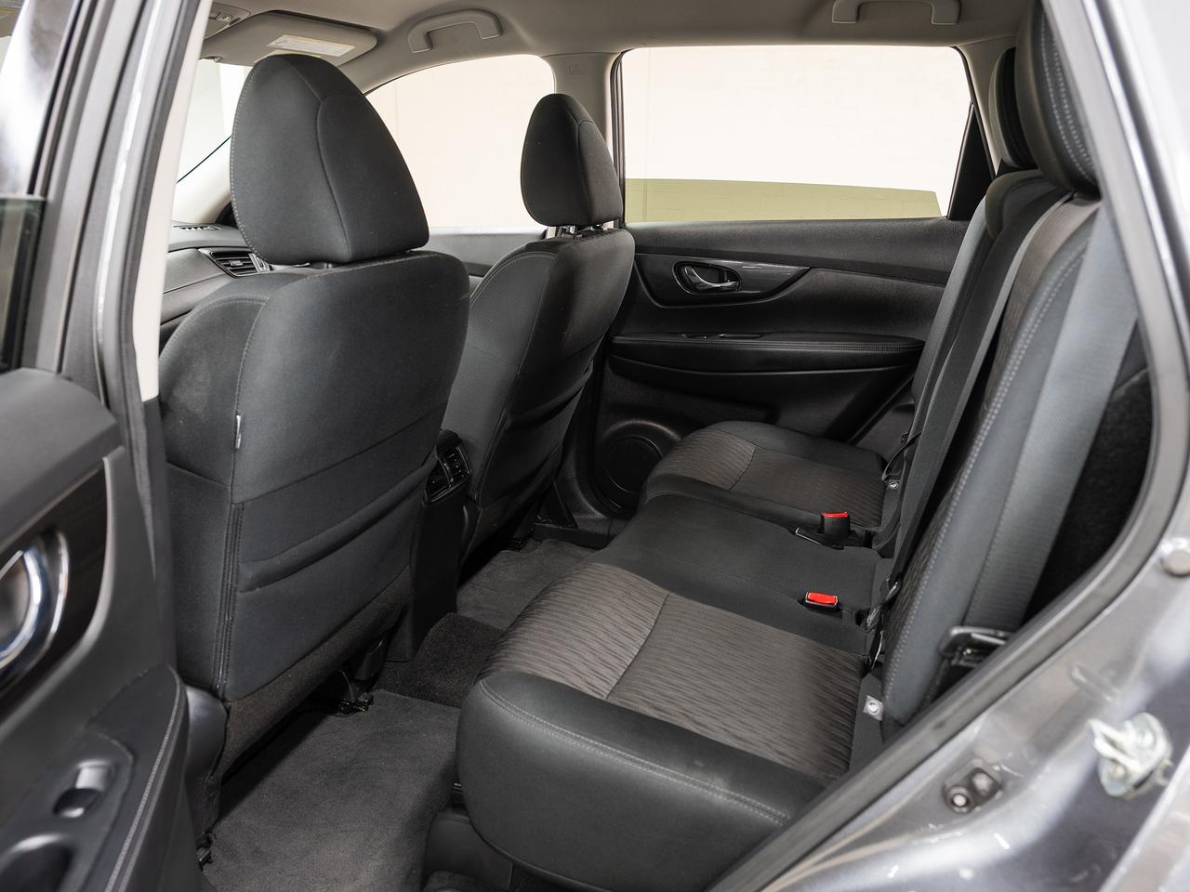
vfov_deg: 51.9
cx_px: 595
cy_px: 446
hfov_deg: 65.9
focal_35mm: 27
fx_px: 918
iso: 100
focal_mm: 24
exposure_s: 1.3
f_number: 5.6
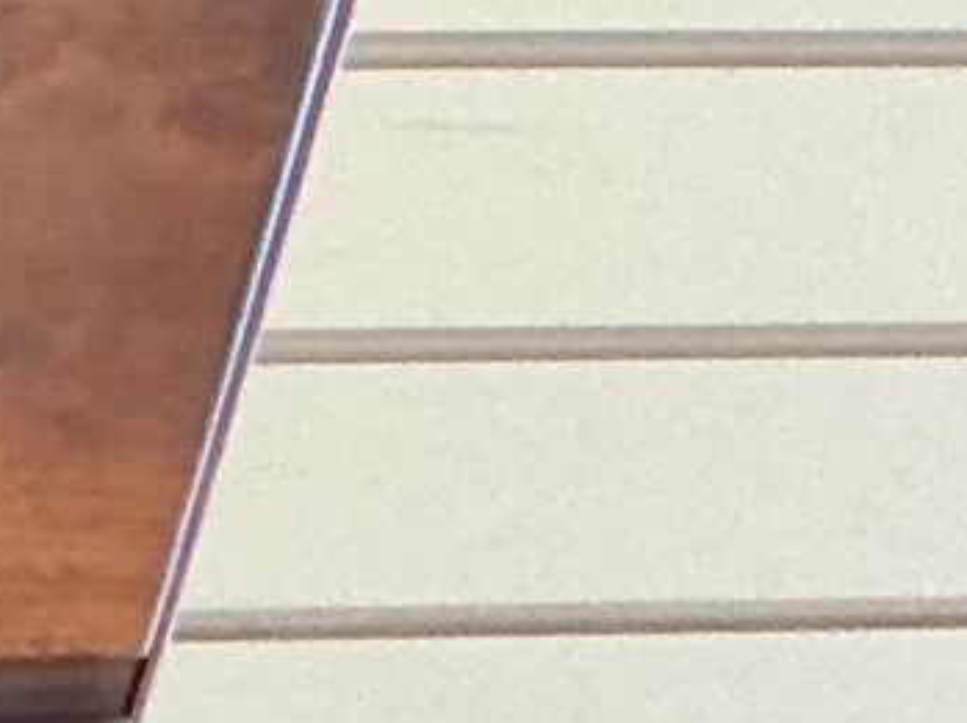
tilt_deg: -33.0
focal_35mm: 213
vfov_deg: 6.9
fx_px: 5944
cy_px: 1105
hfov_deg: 7.5
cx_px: -2413
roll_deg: -2.6
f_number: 1.8
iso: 200
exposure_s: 1/60
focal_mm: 3
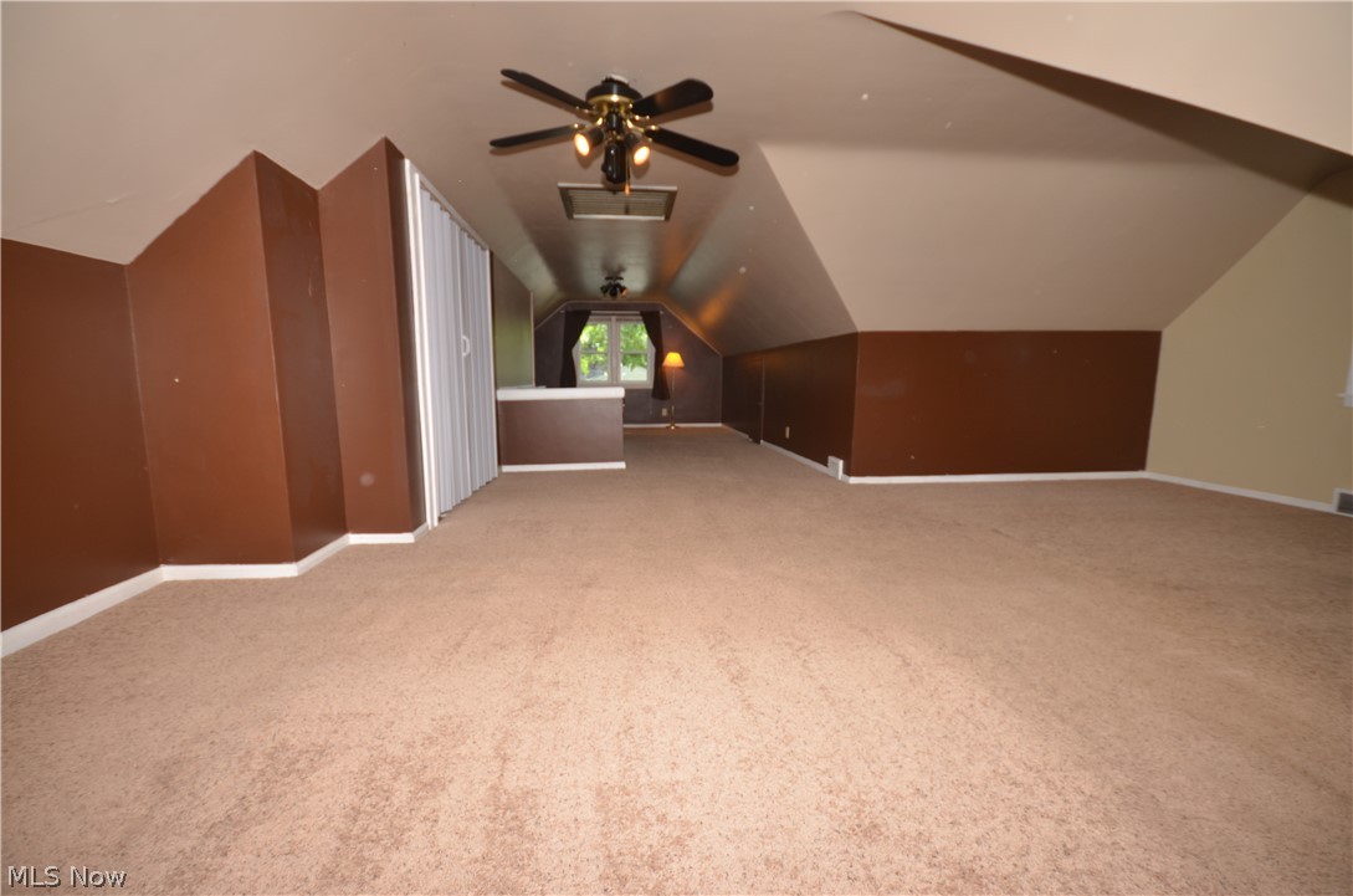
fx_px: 563
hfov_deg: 100.5
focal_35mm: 15
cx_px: 676
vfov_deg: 77.1
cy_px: 448
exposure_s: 1/60
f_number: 5
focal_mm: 10
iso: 200
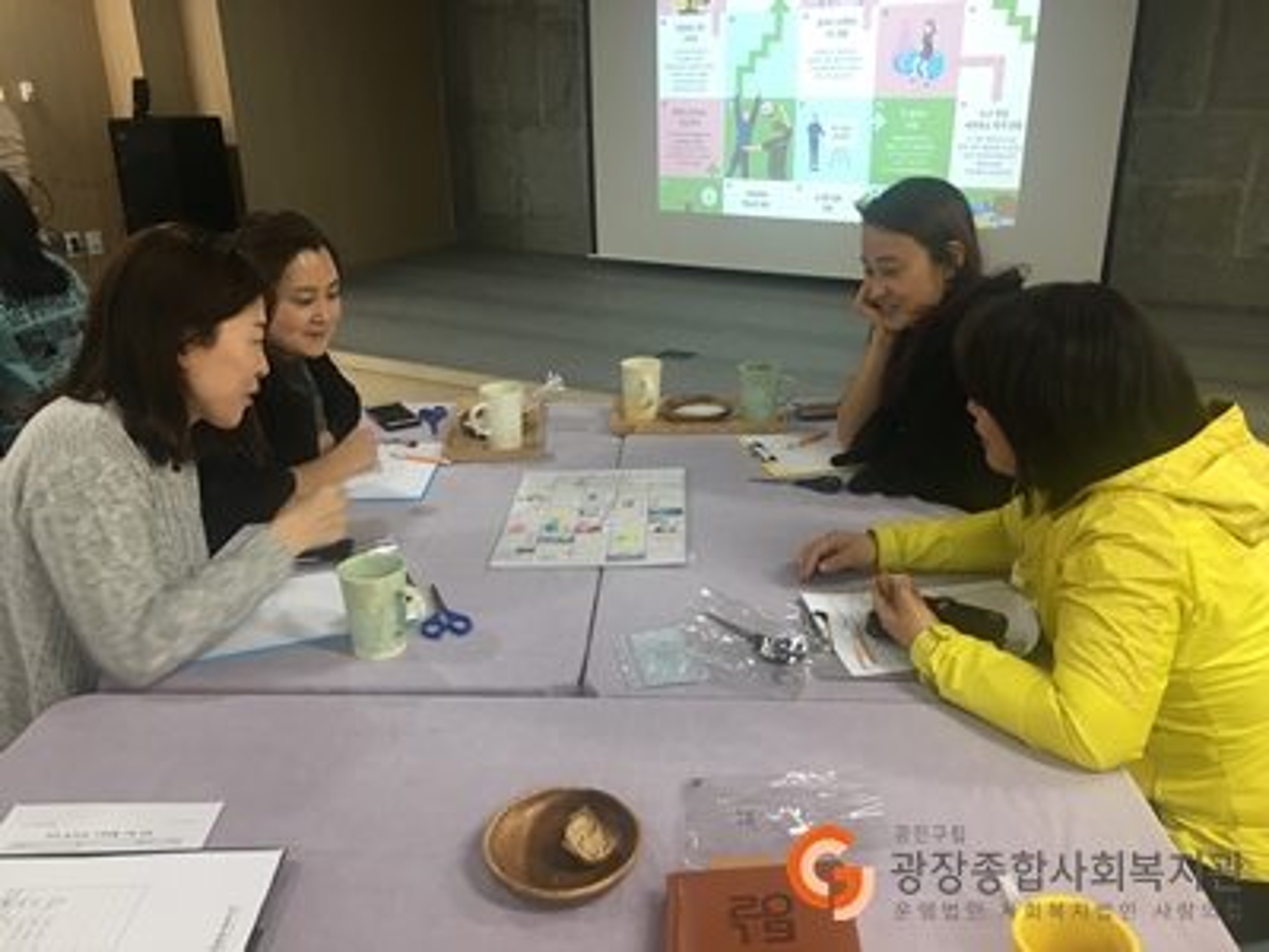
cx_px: 634
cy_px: 476
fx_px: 1063
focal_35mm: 29
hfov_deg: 61.7
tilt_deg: -20.7
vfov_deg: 48.2
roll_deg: +2.2
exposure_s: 1/30
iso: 64
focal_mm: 4.15
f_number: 2.2
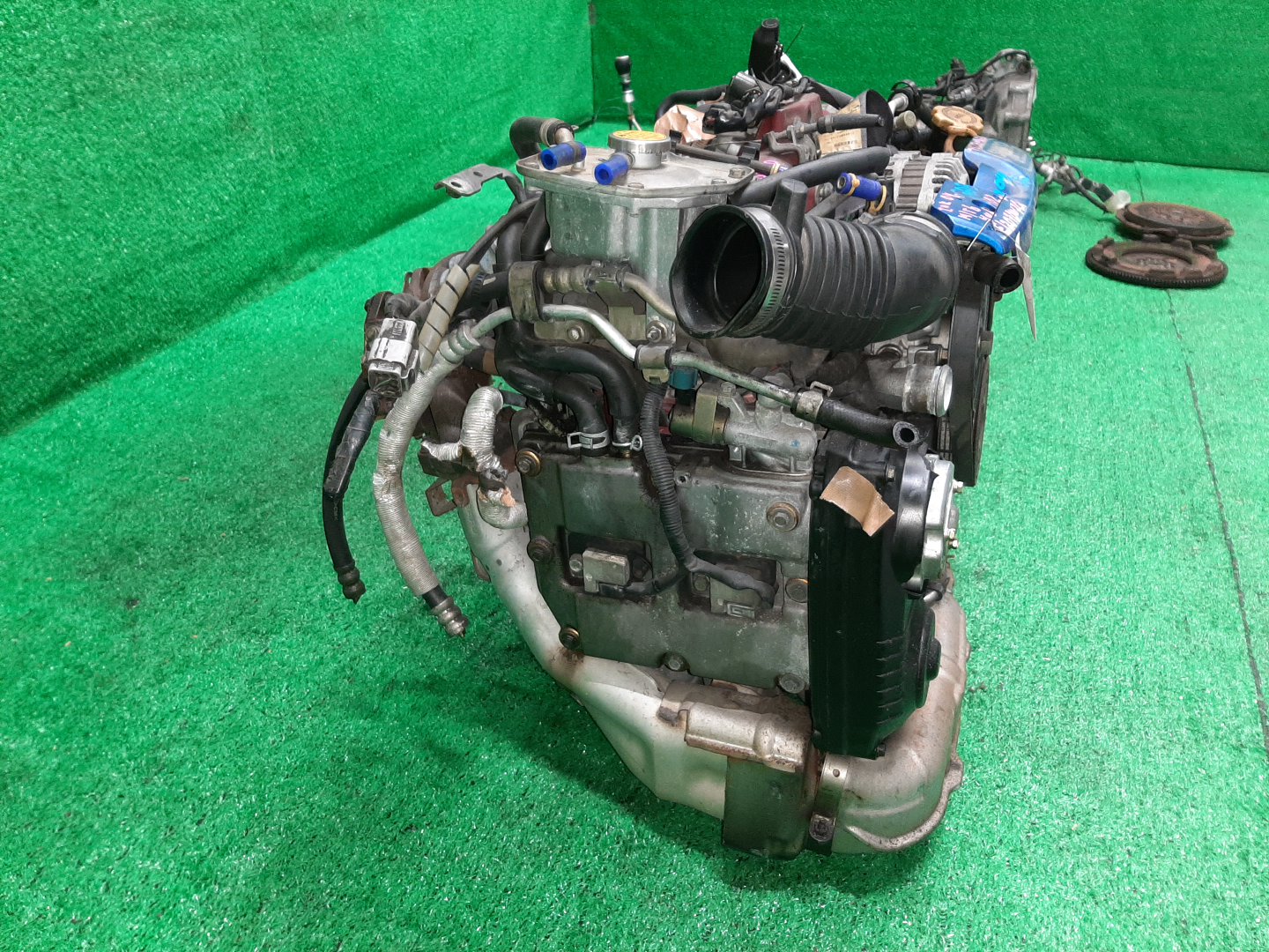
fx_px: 953
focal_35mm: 26
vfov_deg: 53.1
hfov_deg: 67.3
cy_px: 476
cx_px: 634
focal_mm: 3.93
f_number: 1.7
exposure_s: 1/50
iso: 225
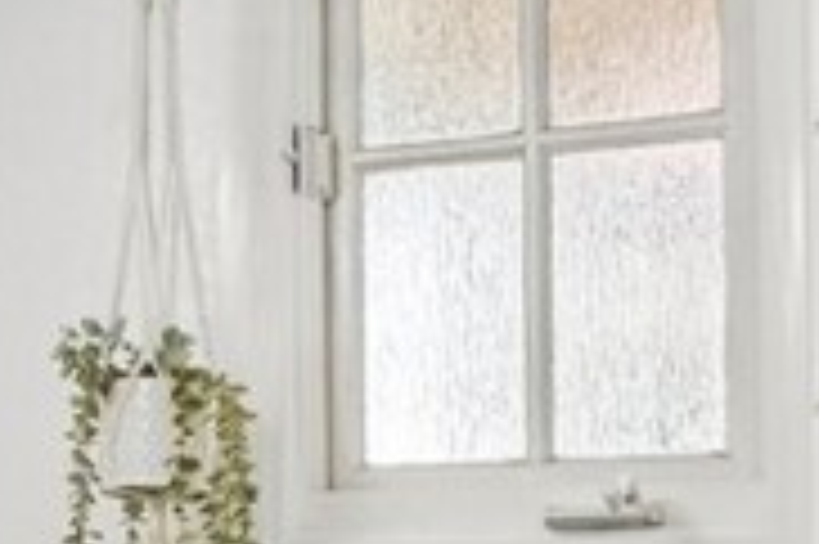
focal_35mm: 90
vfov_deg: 14.6
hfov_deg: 20.8
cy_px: 692
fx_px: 2046
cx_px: -212
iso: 400
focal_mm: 16
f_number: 8
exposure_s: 1/30
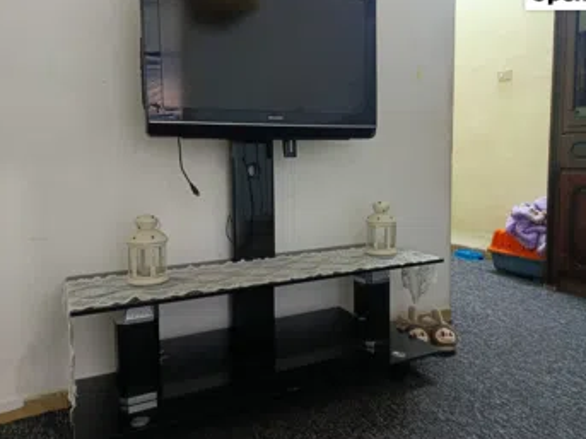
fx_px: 474
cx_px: 314
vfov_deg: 49.6
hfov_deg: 63.4
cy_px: 198
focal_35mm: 28
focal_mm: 5.24
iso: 1340
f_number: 1.7
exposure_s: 1/33.3
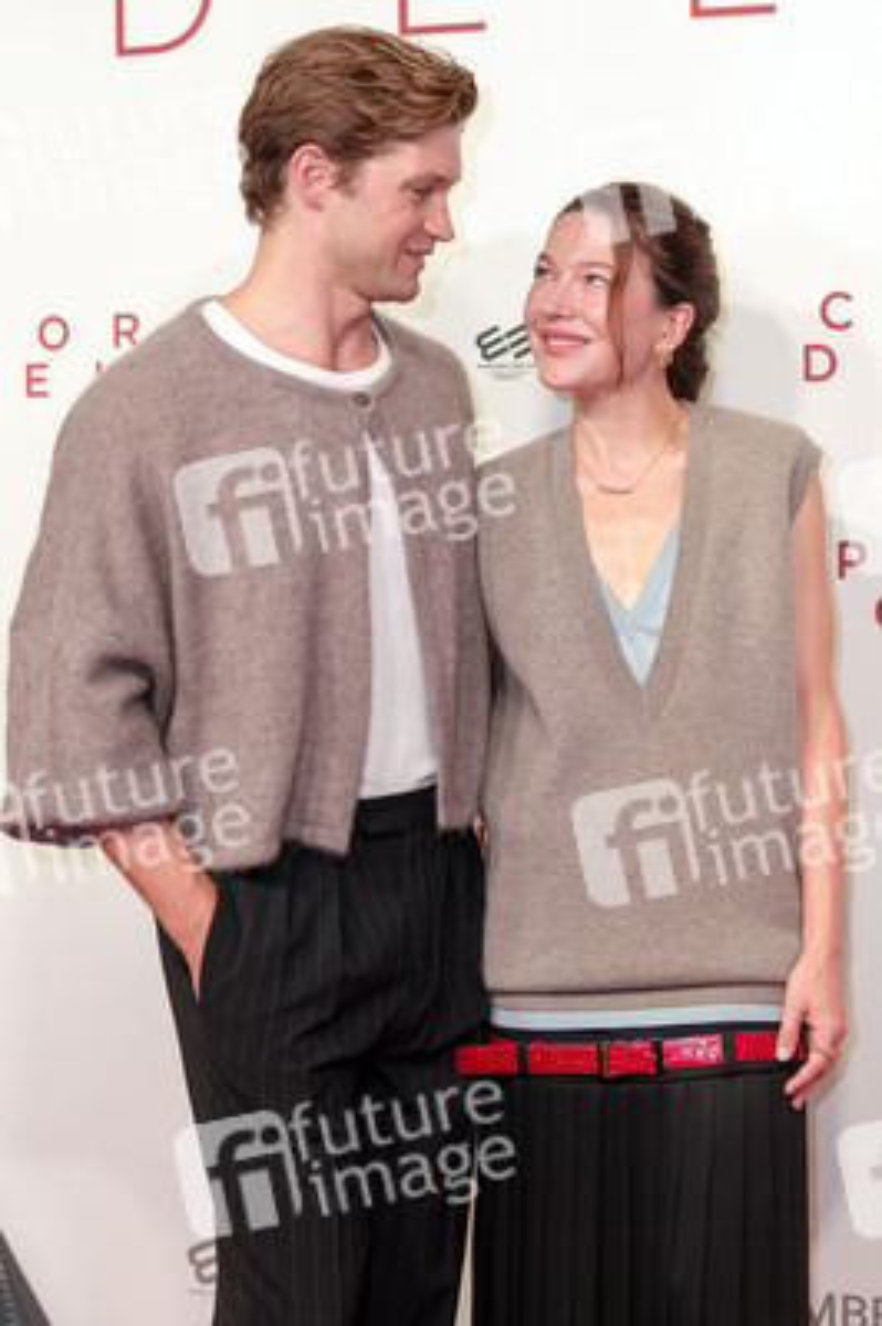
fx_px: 2834
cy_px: 663
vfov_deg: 26.3
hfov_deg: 17.7
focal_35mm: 77
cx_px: 441
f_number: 3.2
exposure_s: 1/250
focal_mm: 77
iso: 320
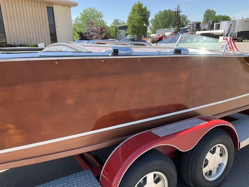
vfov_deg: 48.2
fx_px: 209
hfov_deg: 61.7
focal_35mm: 29
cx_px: 124
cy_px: 94
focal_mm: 3
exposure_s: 1/454
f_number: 1.8
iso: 25
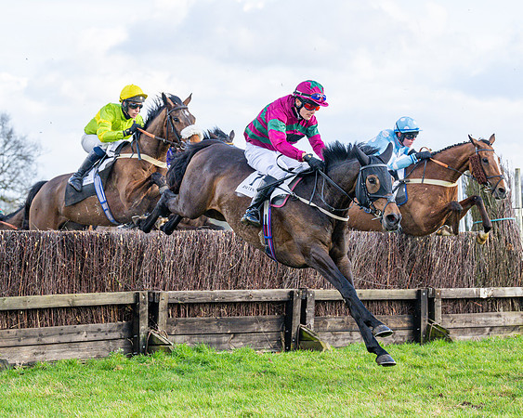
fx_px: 1896
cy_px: 168
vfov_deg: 12.6
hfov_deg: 15.7
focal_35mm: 123
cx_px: 180
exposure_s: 1/2000
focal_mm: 73
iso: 640
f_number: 4
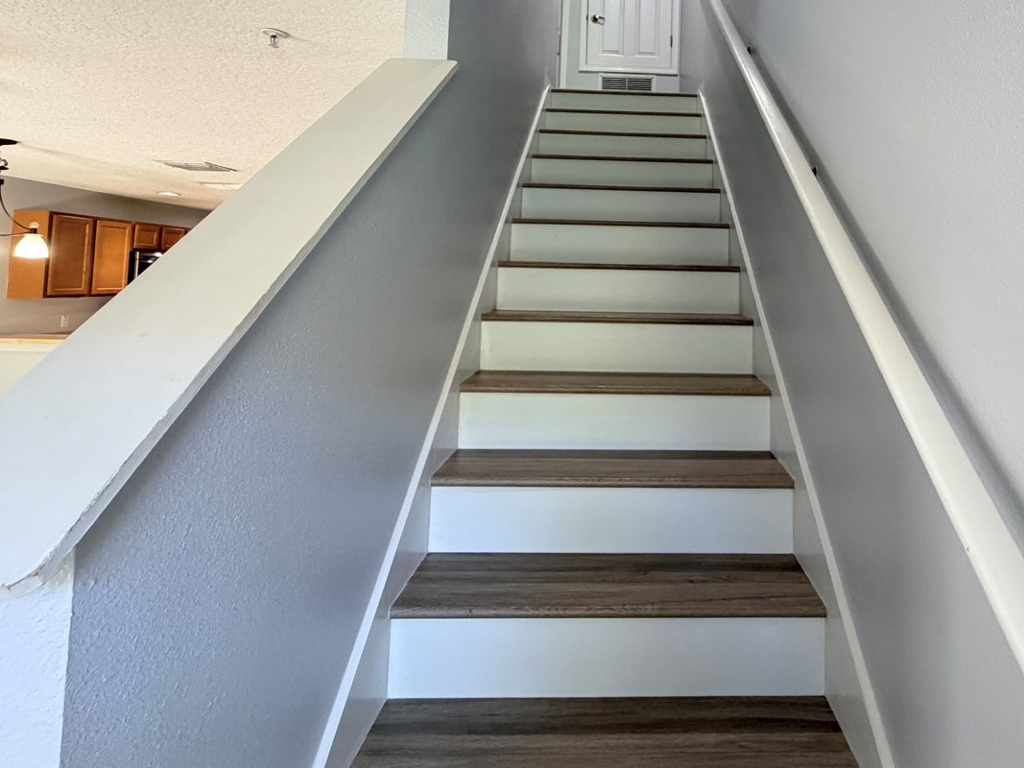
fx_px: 621
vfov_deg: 61.5
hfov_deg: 77.4
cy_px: 242
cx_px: 649
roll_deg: -0.7
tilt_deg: +3.9
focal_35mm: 21
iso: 400
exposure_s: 1/60
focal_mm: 2.22
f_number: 2.2
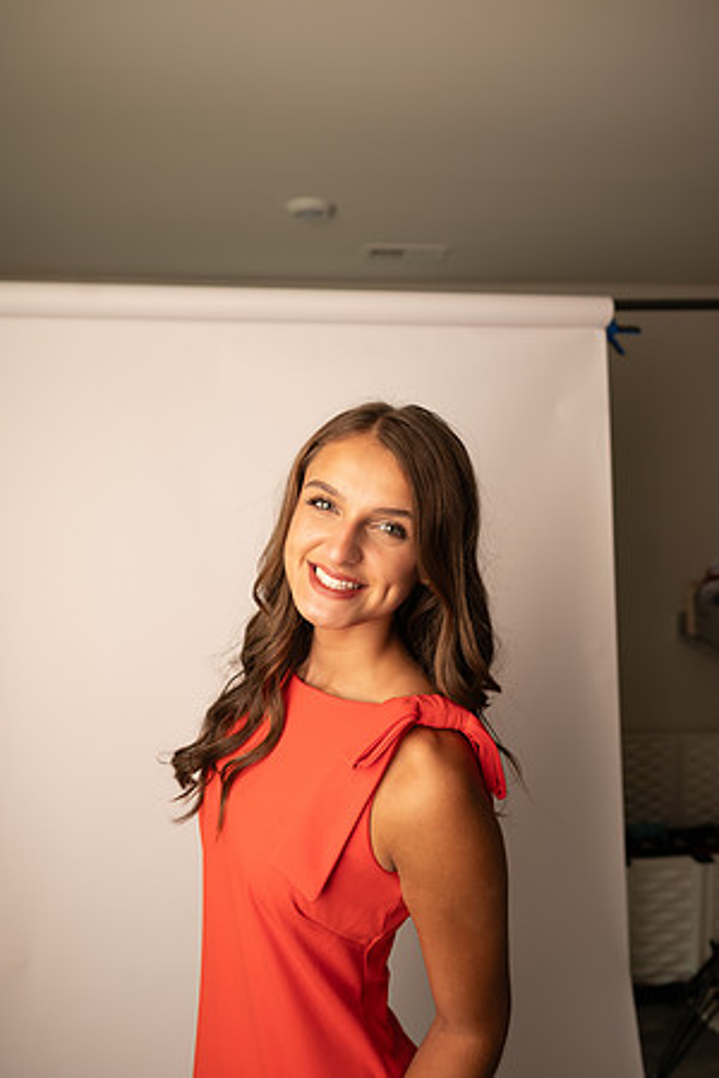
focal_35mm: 24
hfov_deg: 53.1
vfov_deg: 73.7
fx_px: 719
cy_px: 539
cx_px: 360
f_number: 3.2
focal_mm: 24
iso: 100
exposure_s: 1/160
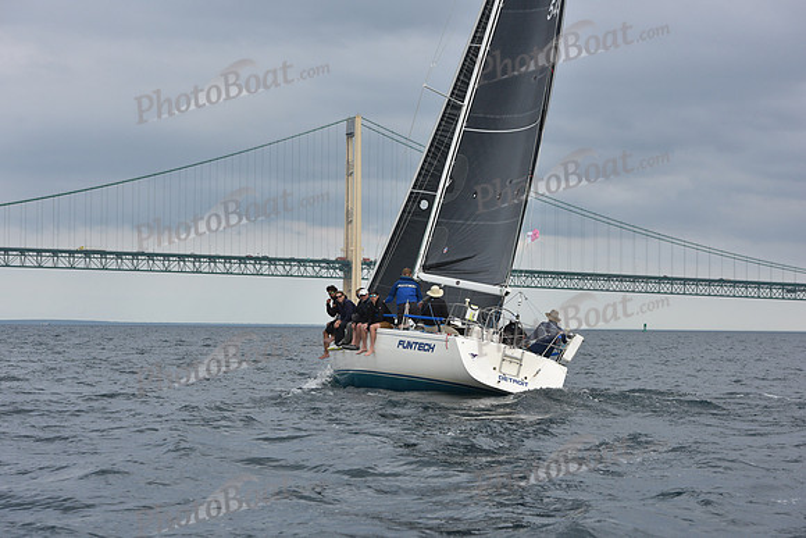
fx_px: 1926
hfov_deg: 23.6
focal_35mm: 86
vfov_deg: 15.9
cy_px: 269
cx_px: 403
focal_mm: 86
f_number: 7.1
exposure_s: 1/800
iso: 400
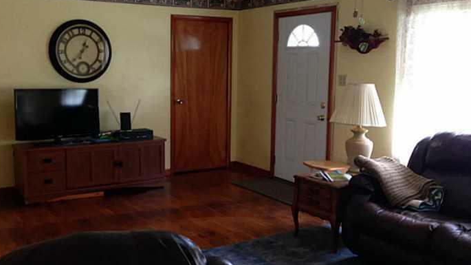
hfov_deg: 48.3
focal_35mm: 42
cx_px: 210
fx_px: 524
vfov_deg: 28.3
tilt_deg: -6.6
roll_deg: -0.5
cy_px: 115
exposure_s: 1/20
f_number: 2.4
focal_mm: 4.12
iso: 200
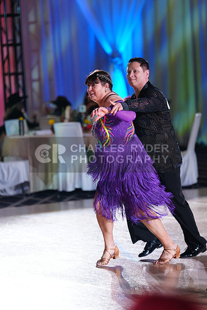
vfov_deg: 11.9
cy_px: 155
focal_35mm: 173
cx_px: 104
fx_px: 1491
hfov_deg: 7.9
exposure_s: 1/200
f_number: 2.8
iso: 1000
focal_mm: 173
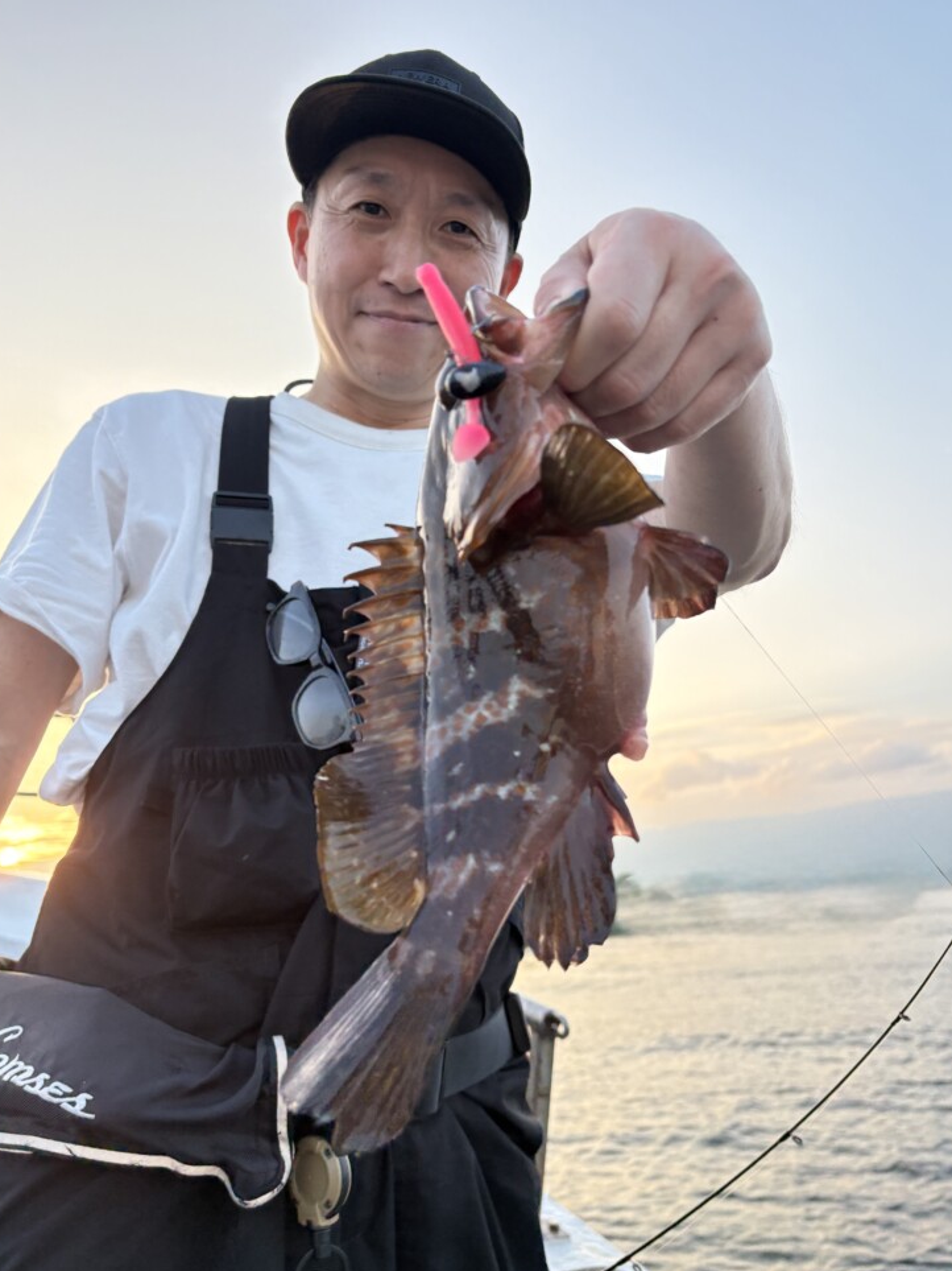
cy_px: 649
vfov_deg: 65.3
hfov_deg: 51.3
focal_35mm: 27
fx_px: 990
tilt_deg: +14.7
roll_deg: +6.0
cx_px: 475
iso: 64
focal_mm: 5.96
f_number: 1.6
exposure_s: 1/459
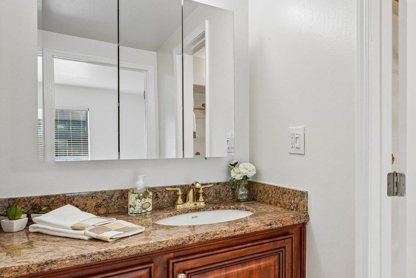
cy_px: 145
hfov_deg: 62.0
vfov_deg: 47.9
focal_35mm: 27
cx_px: 330
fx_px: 312
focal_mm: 14
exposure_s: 1/50
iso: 640
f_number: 8
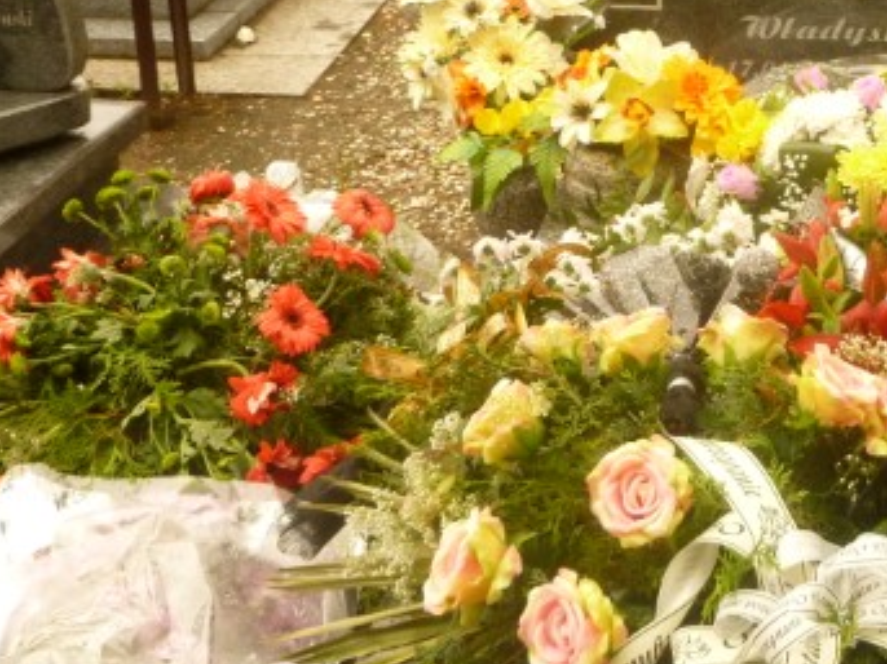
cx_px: 776
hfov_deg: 32.8
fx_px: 1434
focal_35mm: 56
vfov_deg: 25.9
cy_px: 212
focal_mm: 5.4
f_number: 3.4
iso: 200
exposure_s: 1/320
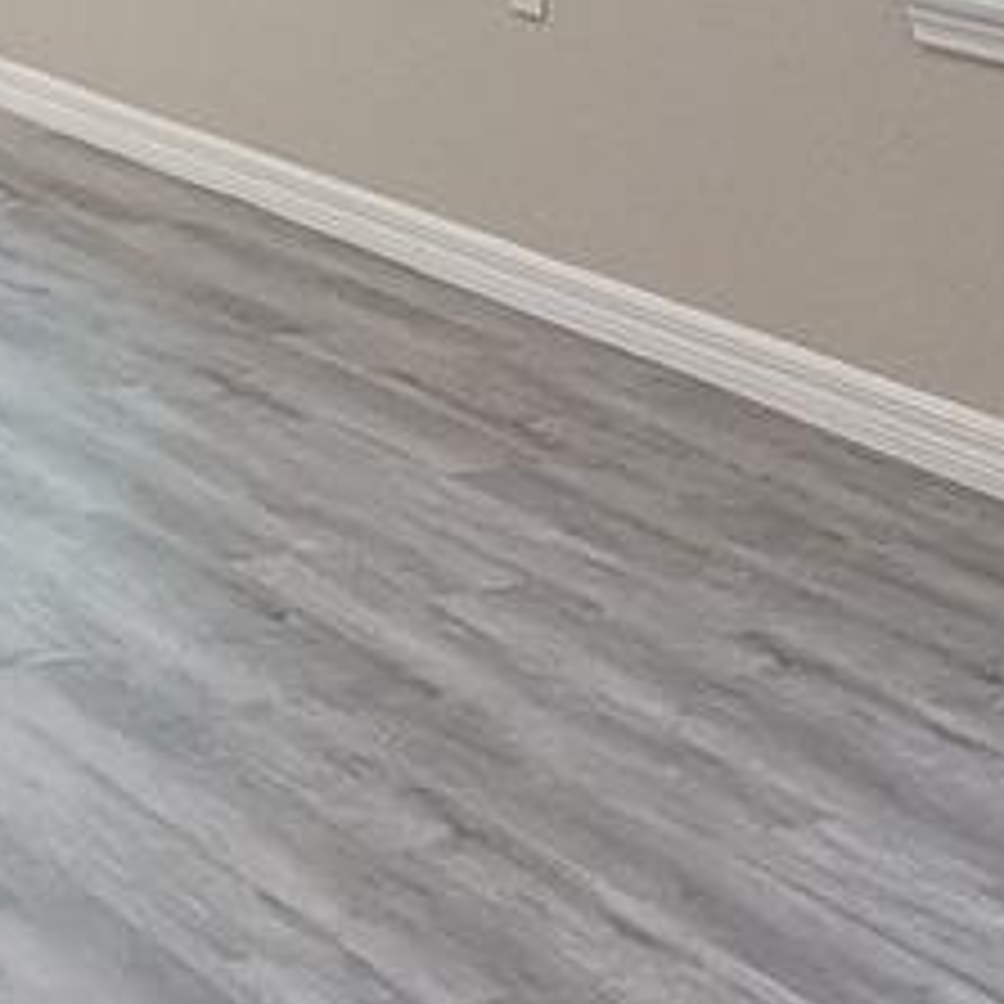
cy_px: -365
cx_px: -266
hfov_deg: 14.1
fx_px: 3905
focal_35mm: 119
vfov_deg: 14.0
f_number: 1.8
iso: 100
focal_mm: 7
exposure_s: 1/60
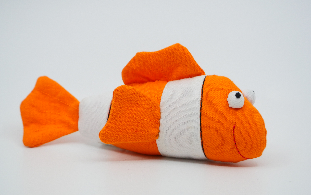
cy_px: 98
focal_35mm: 363
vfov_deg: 3.6
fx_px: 3077
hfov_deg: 5.8
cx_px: 156
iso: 640
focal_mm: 171
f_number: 5.9
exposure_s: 1/400
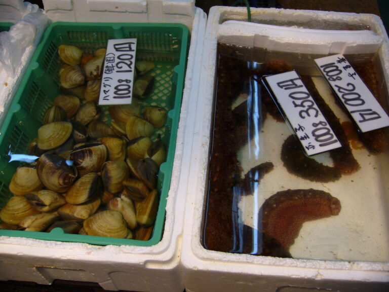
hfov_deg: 52.6
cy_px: 146
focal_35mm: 35
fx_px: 393
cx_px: 194
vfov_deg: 40.7
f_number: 2.8
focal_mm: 5.8
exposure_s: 1/40
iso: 100
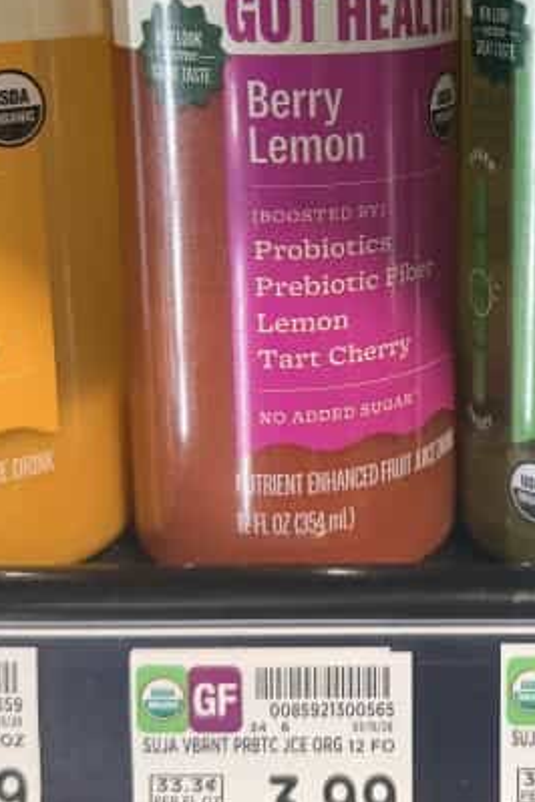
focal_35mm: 64
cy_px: 233
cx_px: 473
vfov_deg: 31.0
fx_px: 1427
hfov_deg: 20.8
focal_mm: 6.8
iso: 100
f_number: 1.8
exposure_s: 1/120
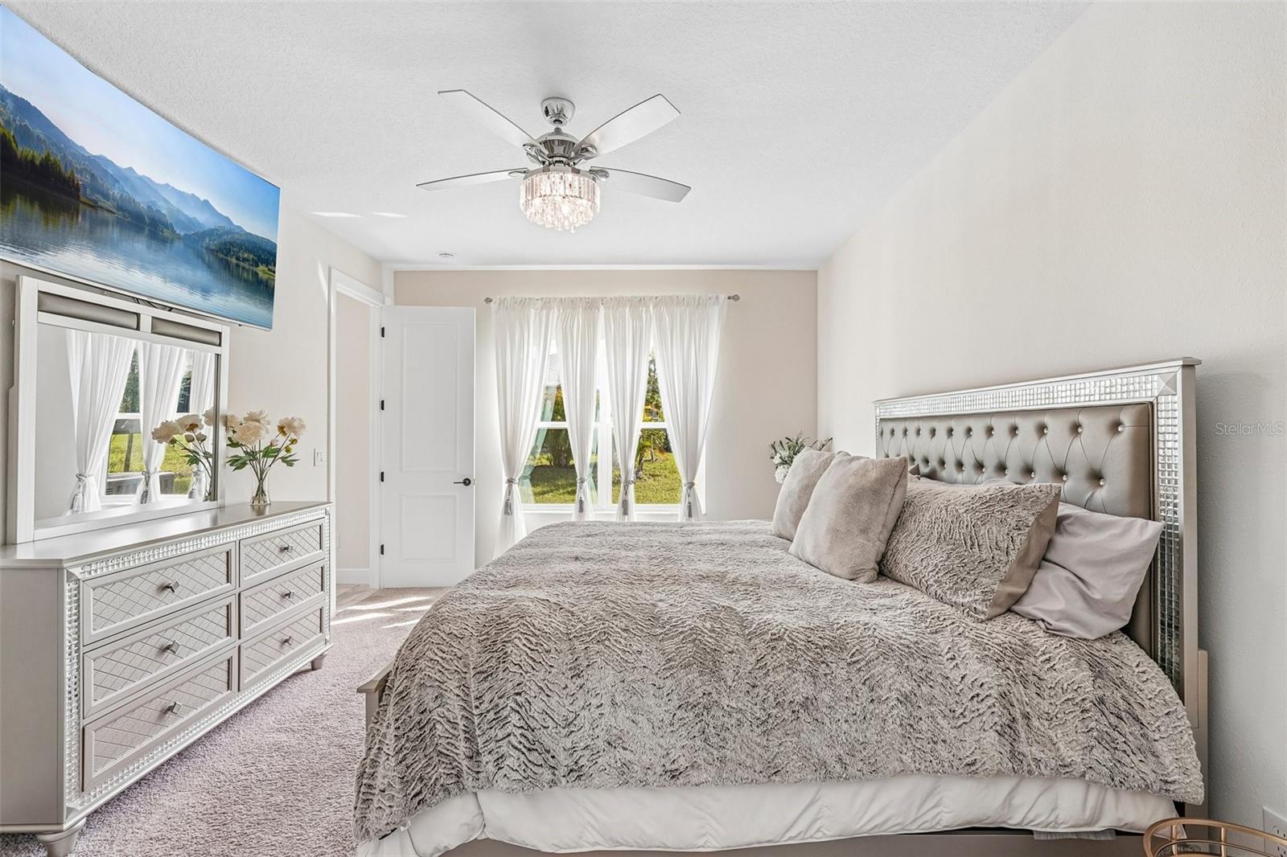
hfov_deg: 96.7
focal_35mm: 16
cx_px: 644
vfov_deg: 73.7
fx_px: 572
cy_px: 428
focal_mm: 16
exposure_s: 1/30
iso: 400
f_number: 8
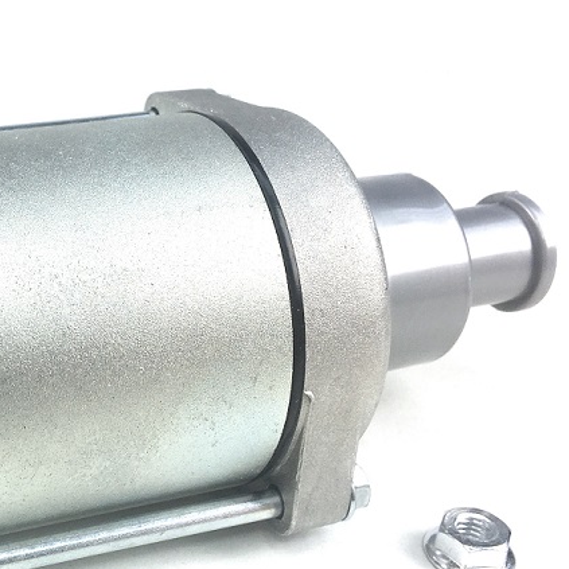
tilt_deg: -28.8
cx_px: 42
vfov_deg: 31.0
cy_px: 334
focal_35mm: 55
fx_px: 1023
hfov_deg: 29.6
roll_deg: +0.2
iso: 25
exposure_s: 1/388
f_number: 2.2
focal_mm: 4.15
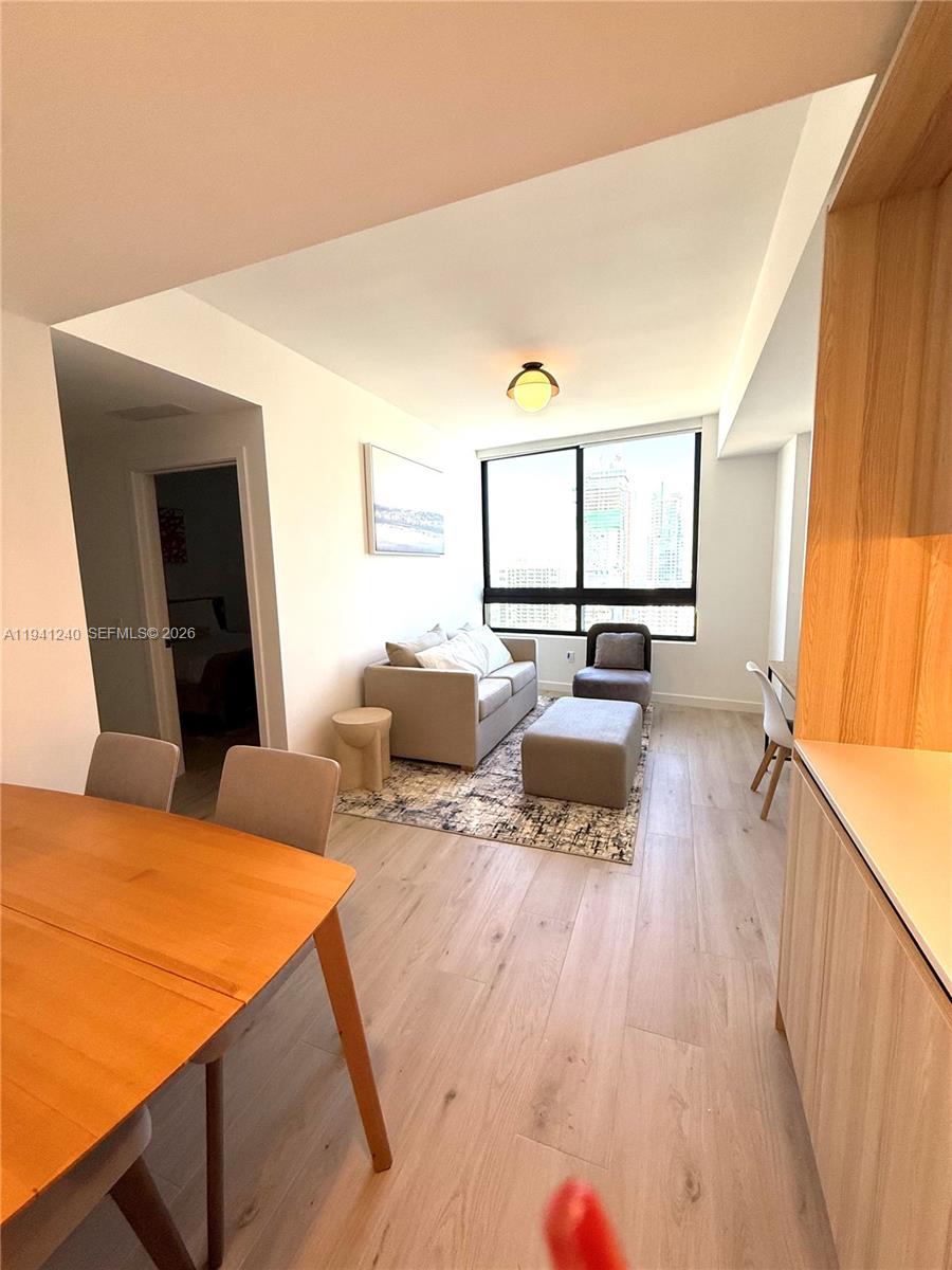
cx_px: 476
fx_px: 513
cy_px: 635
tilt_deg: -7.5
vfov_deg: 102.1
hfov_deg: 85.7
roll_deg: -0.6
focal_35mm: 14
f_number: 2.2
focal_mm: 2.22
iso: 100
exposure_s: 1/120
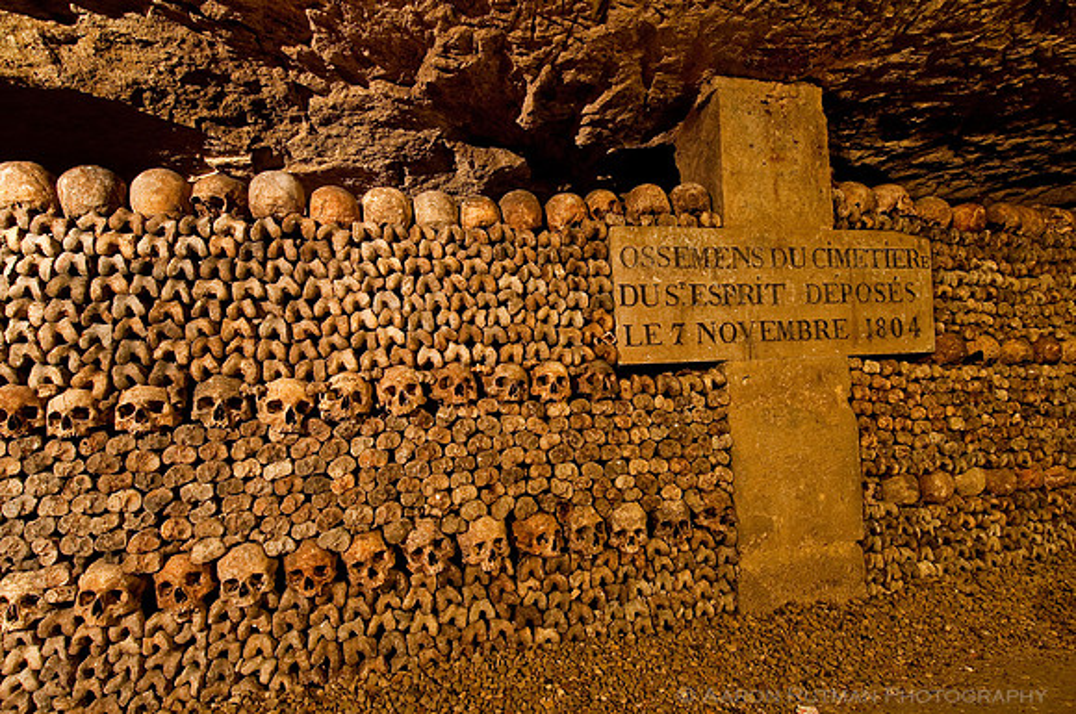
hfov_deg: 90.1
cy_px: 357
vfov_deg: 67.2
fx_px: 537
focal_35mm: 18
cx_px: 538
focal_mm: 12
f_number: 8
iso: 200
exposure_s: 2
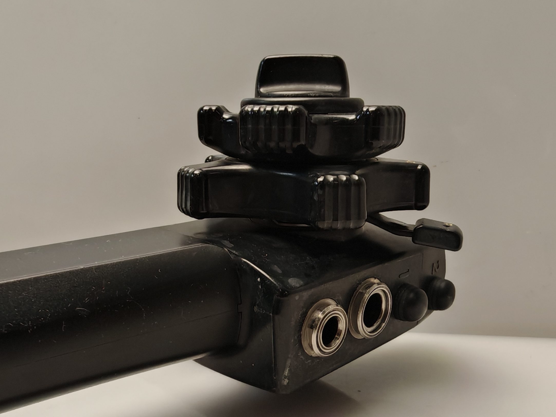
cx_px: 280
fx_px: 514
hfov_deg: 56.8
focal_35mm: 32
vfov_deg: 44.1
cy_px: 228
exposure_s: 1/50
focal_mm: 1.82
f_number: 2
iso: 160
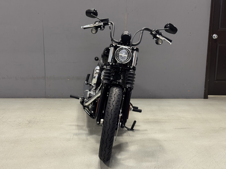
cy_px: 84
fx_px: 313
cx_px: 113
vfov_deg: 30.3
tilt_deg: -12.2
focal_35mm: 48
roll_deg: -0.5
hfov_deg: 39.7
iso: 160
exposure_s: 1/60
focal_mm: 6.76
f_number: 1.78
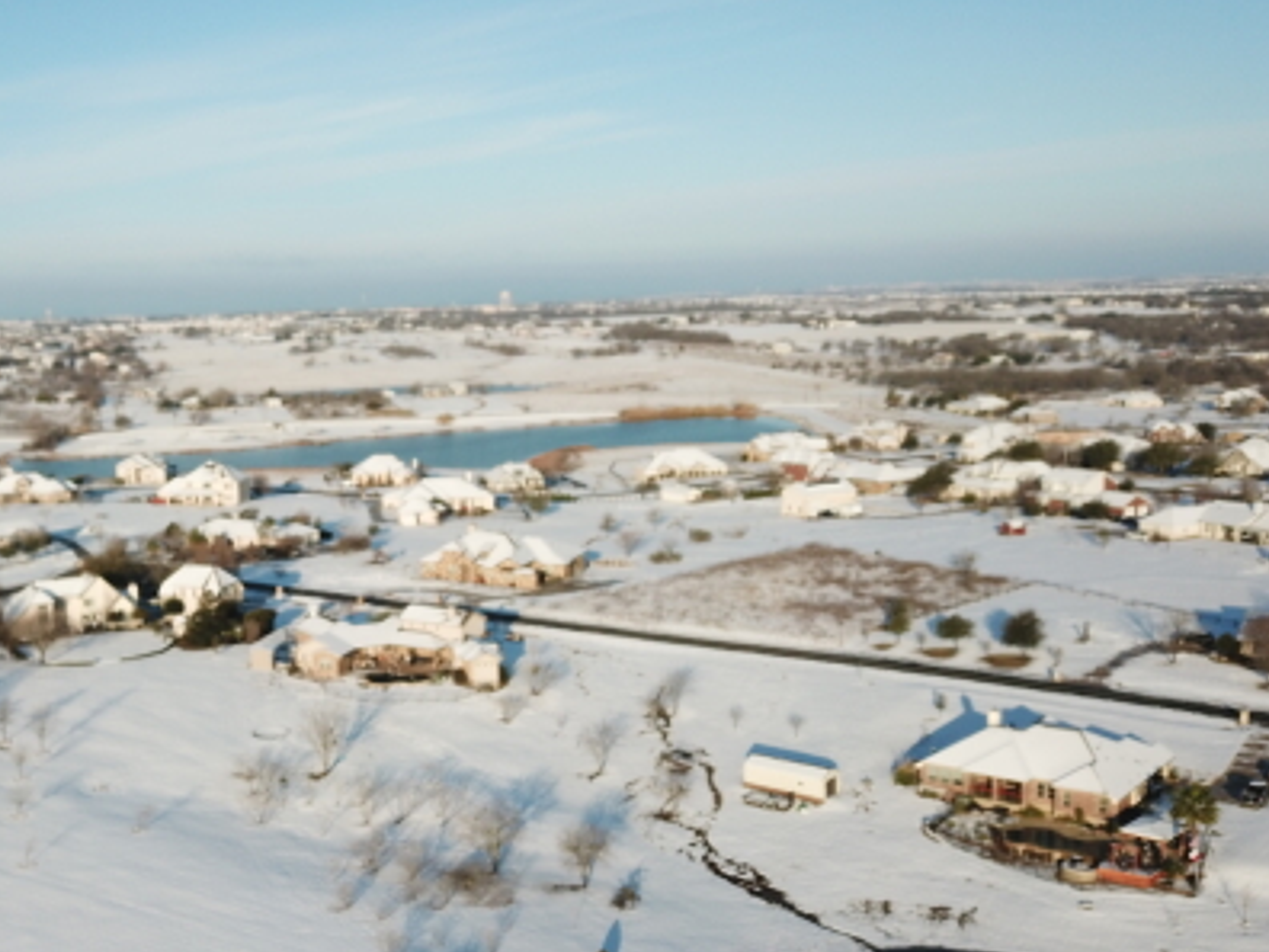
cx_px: 320
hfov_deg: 43.4
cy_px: 567
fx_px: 1540
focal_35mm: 42
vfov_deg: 34.2
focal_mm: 4.73
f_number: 2.2
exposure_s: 1/100
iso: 100
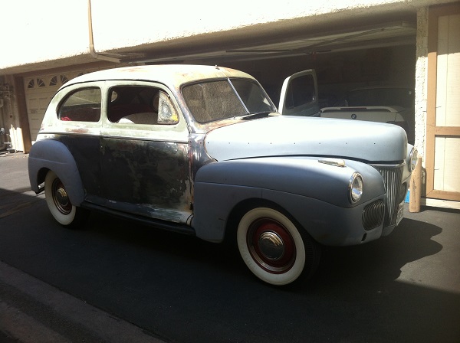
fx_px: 464
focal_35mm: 35
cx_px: 230
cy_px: 172
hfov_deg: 52.7
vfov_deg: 40.6
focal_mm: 3.85
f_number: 2.8
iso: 80
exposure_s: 1/580
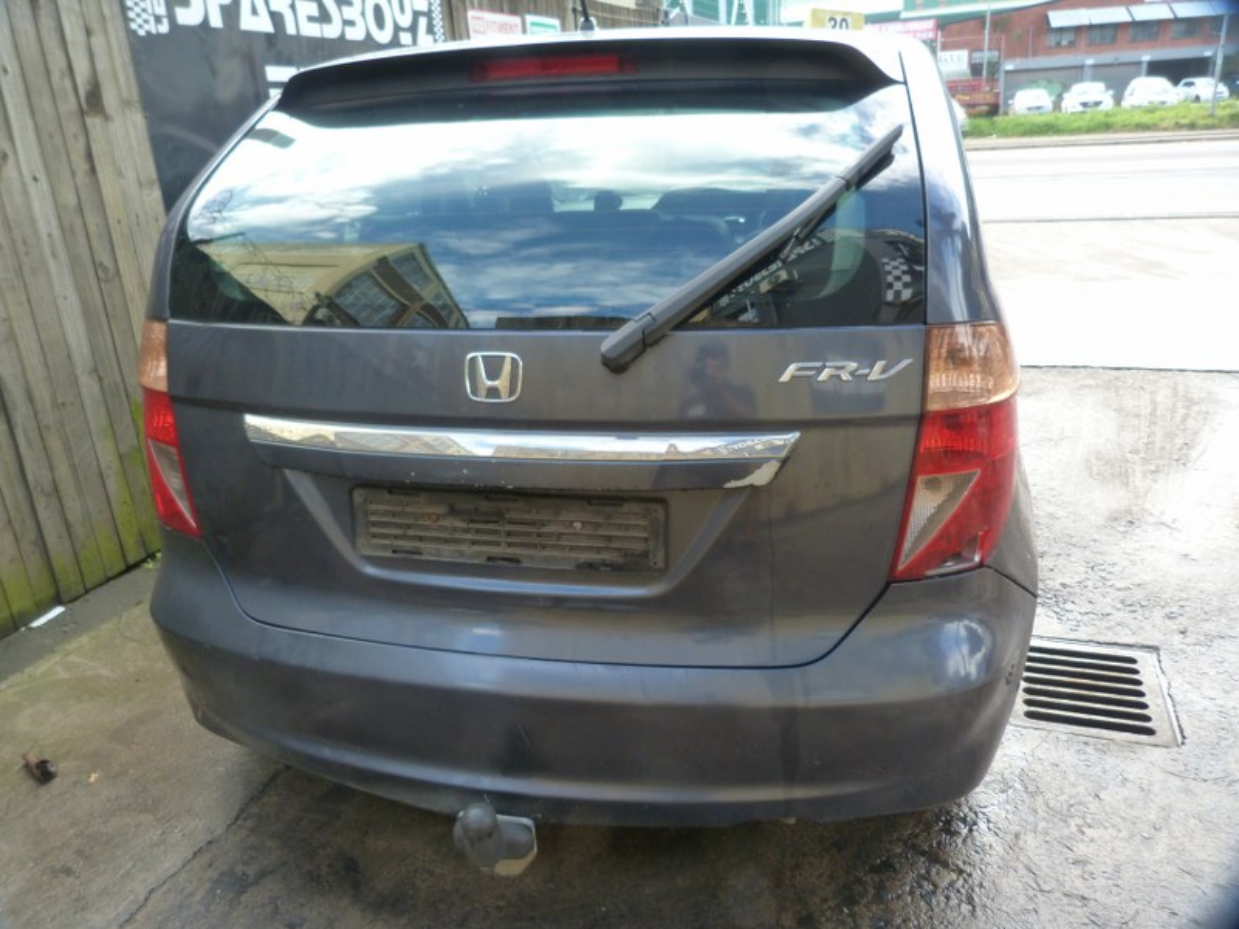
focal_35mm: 25
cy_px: 464
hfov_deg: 69.4
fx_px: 895
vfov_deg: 54.9
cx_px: 620
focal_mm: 4.5
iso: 125
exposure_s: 1/60
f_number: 2.8
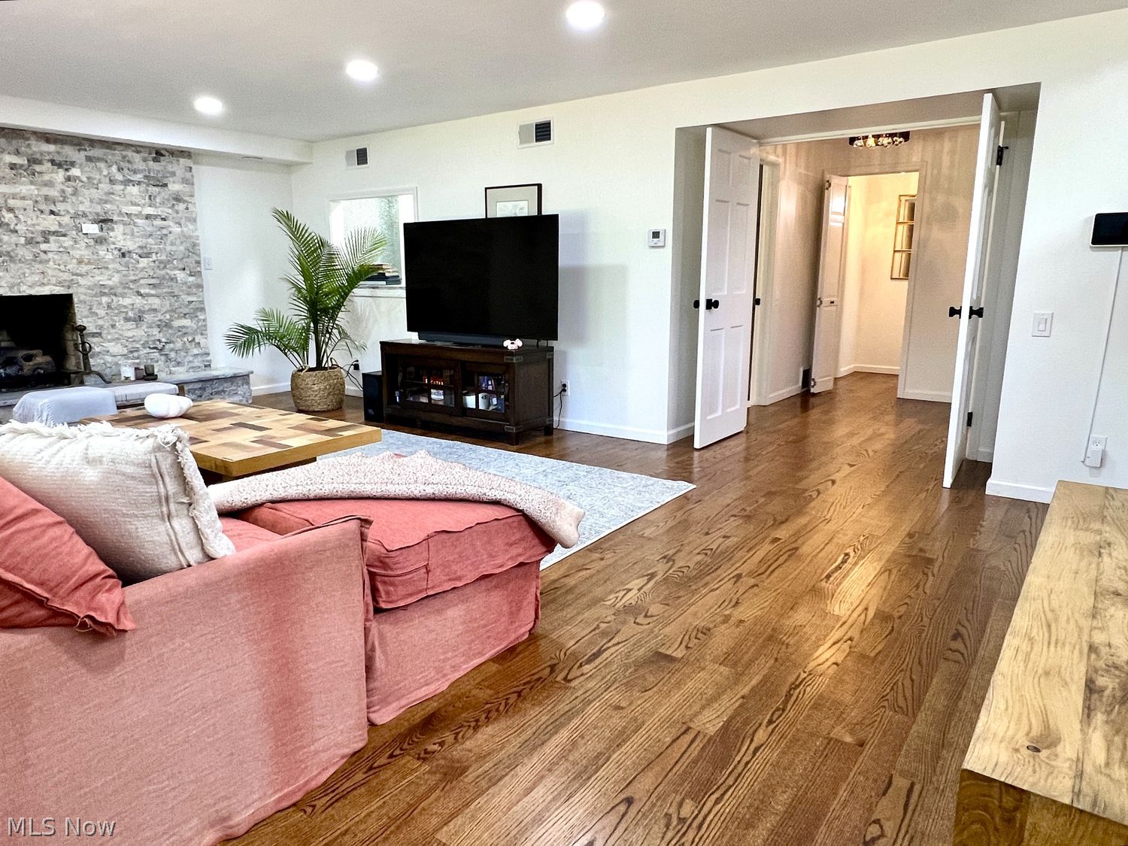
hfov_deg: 79.0
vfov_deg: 63.4
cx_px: 564
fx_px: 684
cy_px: 423
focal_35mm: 21
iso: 160
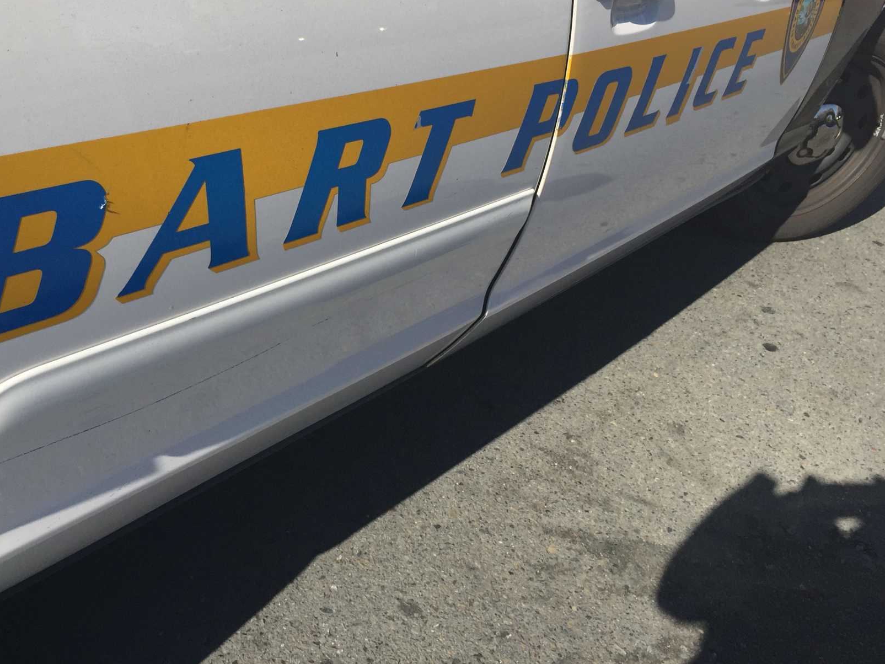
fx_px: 946
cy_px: 245
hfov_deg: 50.0
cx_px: 378
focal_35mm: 37
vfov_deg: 38.4
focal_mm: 4.15
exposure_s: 1/1980
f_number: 2.2
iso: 32
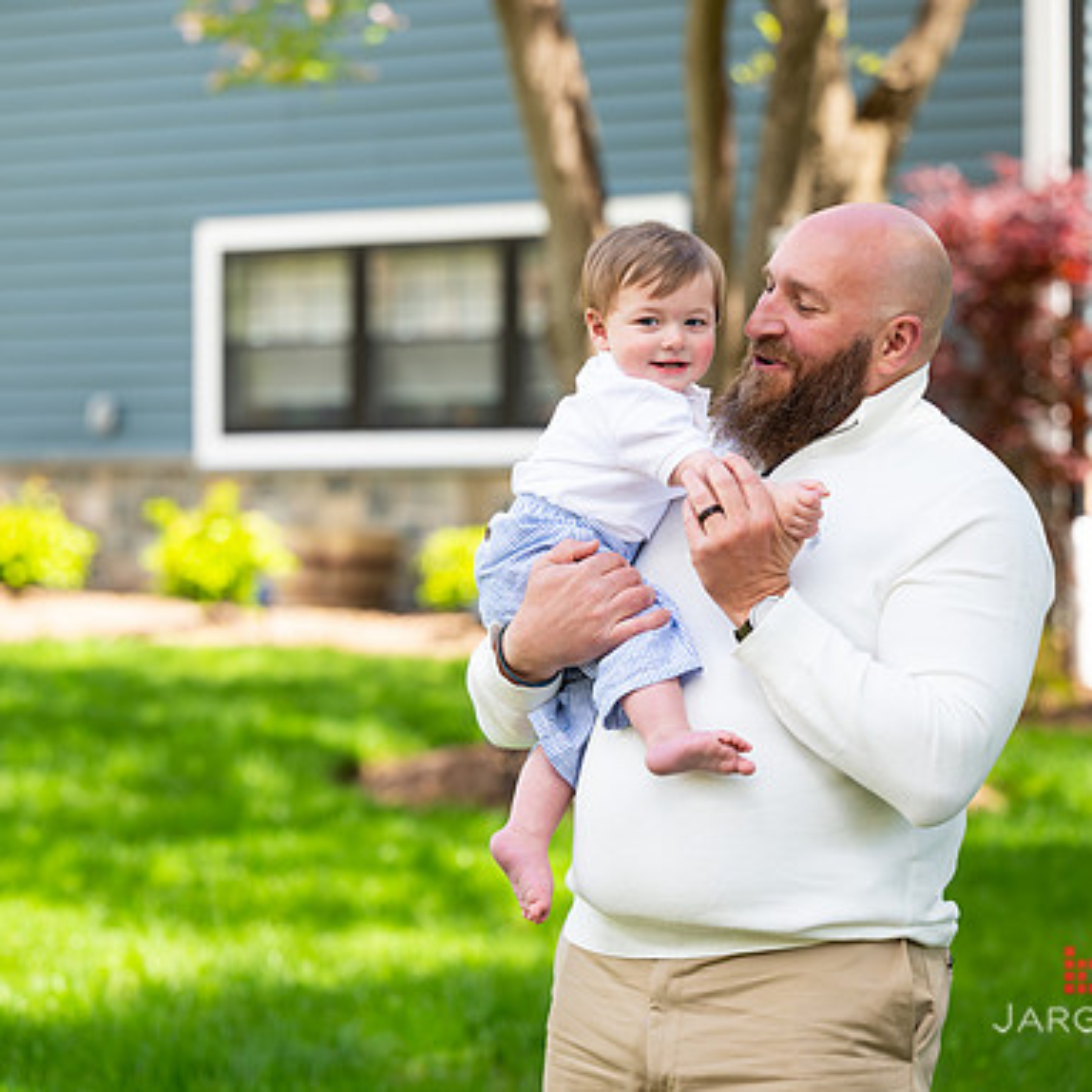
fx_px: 4675
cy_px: 539
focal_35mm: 131
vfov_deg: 13.3
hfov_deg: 13.3
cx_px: 438
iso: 200
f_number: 3.2
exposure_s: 1/640
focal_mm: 101
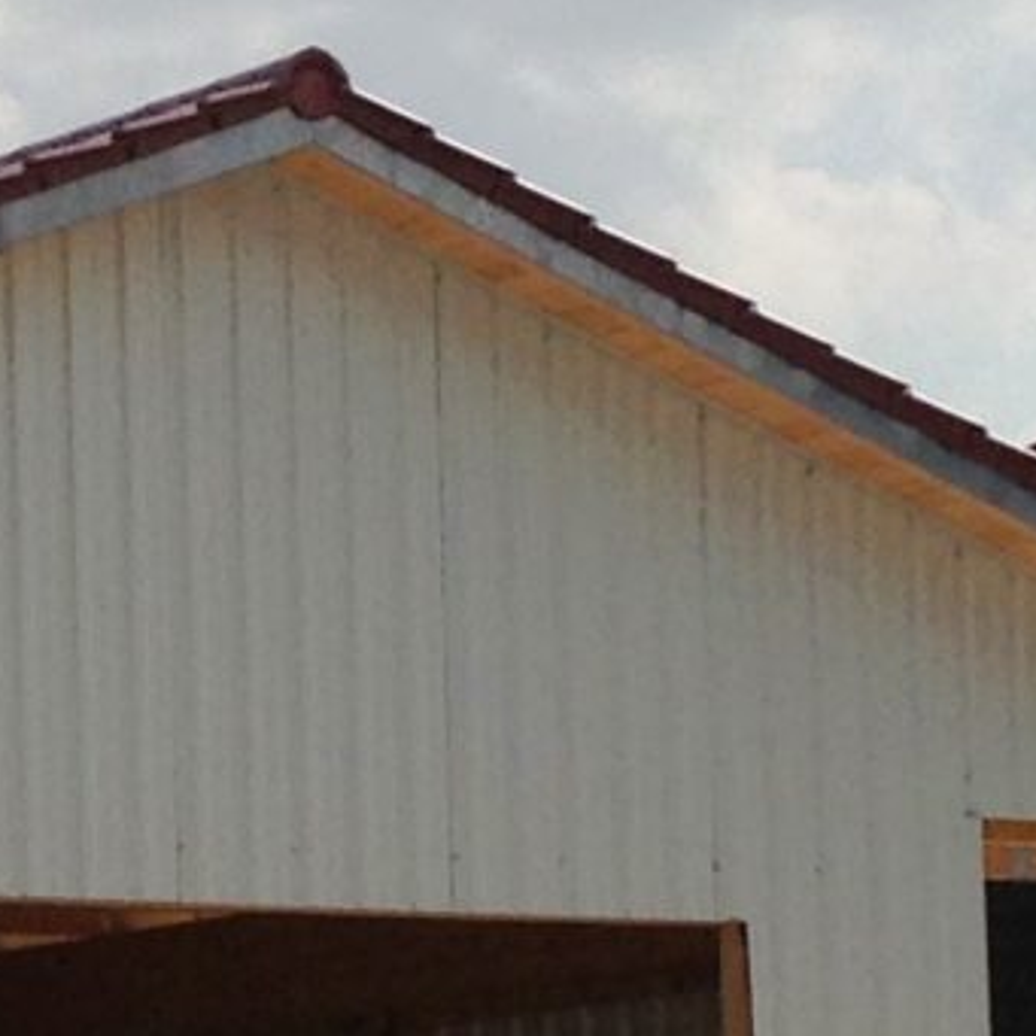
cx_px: -507
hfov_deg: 7.8
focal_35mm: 219
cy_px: 799
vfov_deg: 8.0
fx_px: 7415
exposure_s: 1/3195
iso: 50
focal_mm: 4.13
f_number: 2.4
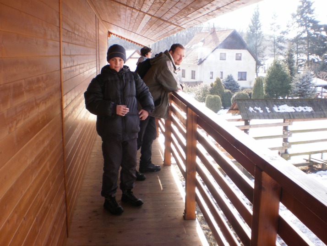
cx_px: 164
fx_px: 359
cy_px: 123
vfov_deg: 37.7
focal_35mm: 38
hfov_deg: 49.0
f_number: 4.6
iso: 100
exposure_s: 1/80
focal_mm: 6.3
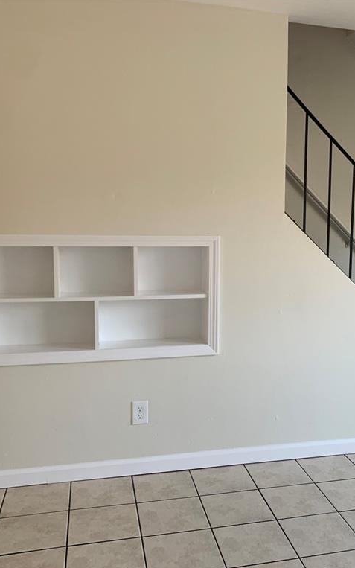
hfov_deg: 33.9
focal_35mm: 37
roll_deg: -1.4
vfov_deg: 52.7
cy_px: 284
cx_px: 259
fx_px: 573
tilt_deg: -6.8
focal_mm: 4.25
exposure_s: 1/68
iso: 100
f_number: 1.8
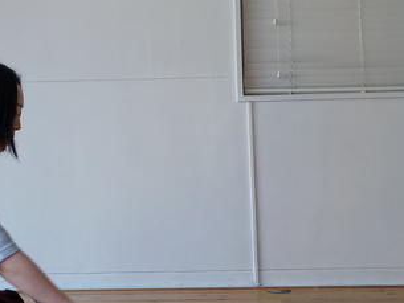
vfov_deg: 24.8
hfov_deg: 31.4
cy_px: 147
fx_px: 689
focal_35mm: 59
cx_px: 53
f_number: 3.3
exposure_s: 1/30
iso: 125
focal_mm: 4.1
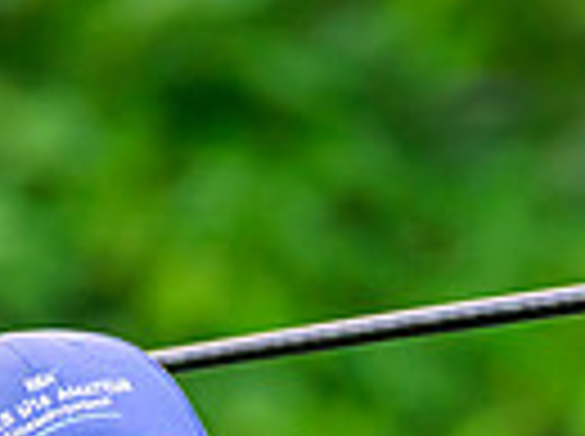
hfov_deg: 1.9
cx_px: 640
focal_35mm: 1053
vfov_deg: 1.4
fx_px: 17763
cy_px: 1060
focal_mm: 200
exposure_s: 1/1600
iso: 1600
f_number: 2.8
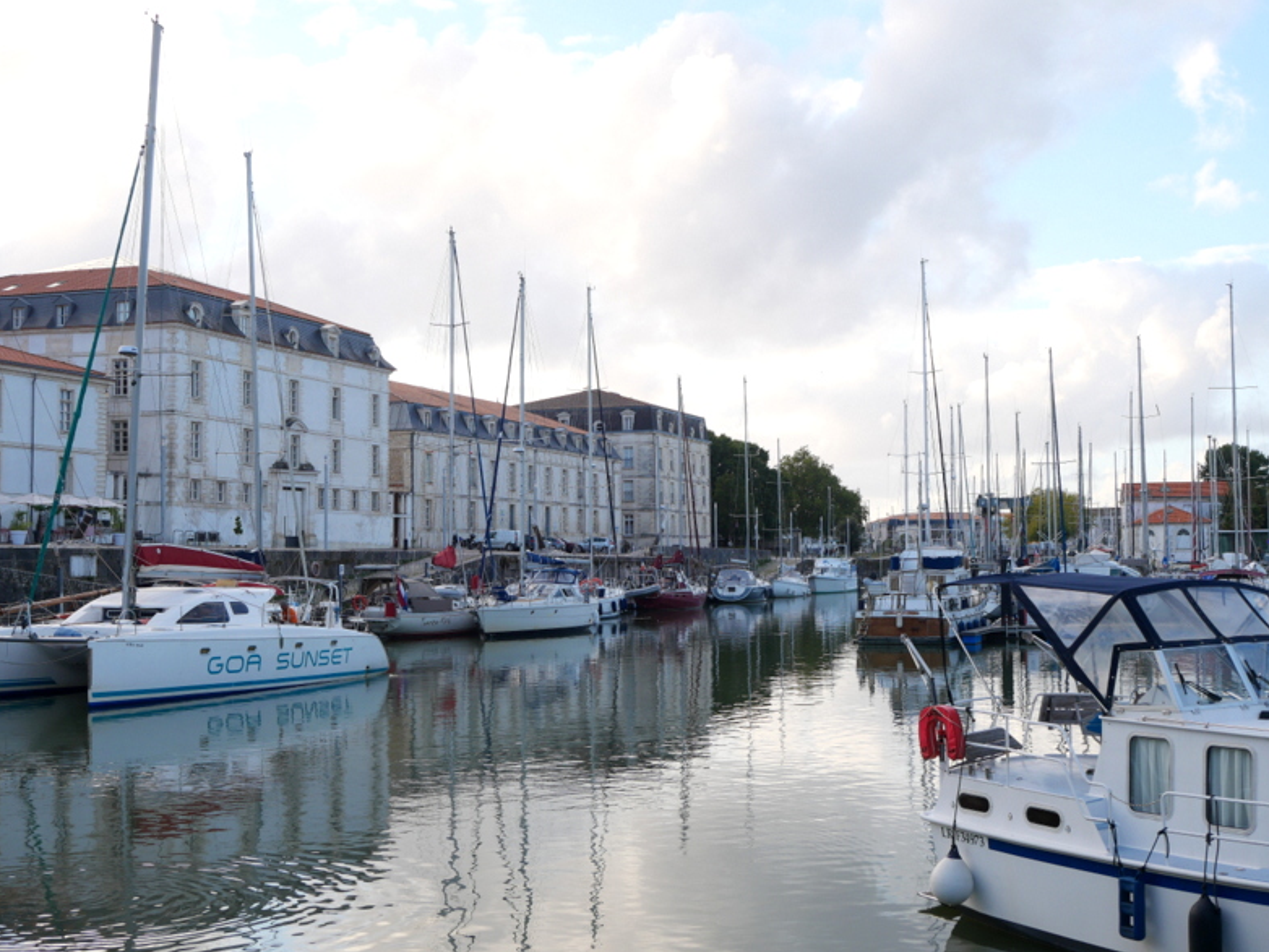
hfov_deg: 42.1
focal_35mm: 45
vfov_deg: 32.2
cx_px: 634
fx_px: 1650
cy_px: 467
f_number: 6.3
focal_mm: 22
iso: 200
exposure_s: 1/200
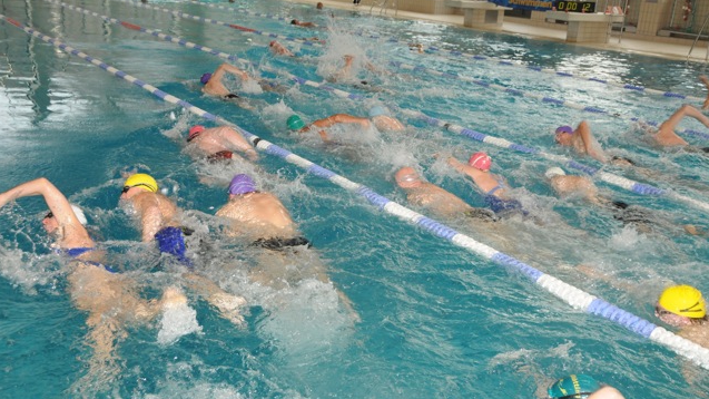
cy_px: 201
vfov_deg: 29.0
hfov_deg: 49.4
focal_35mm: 41
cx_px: 354
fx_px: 771
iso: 800
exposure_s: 1/60
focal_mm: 26
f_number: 7.1
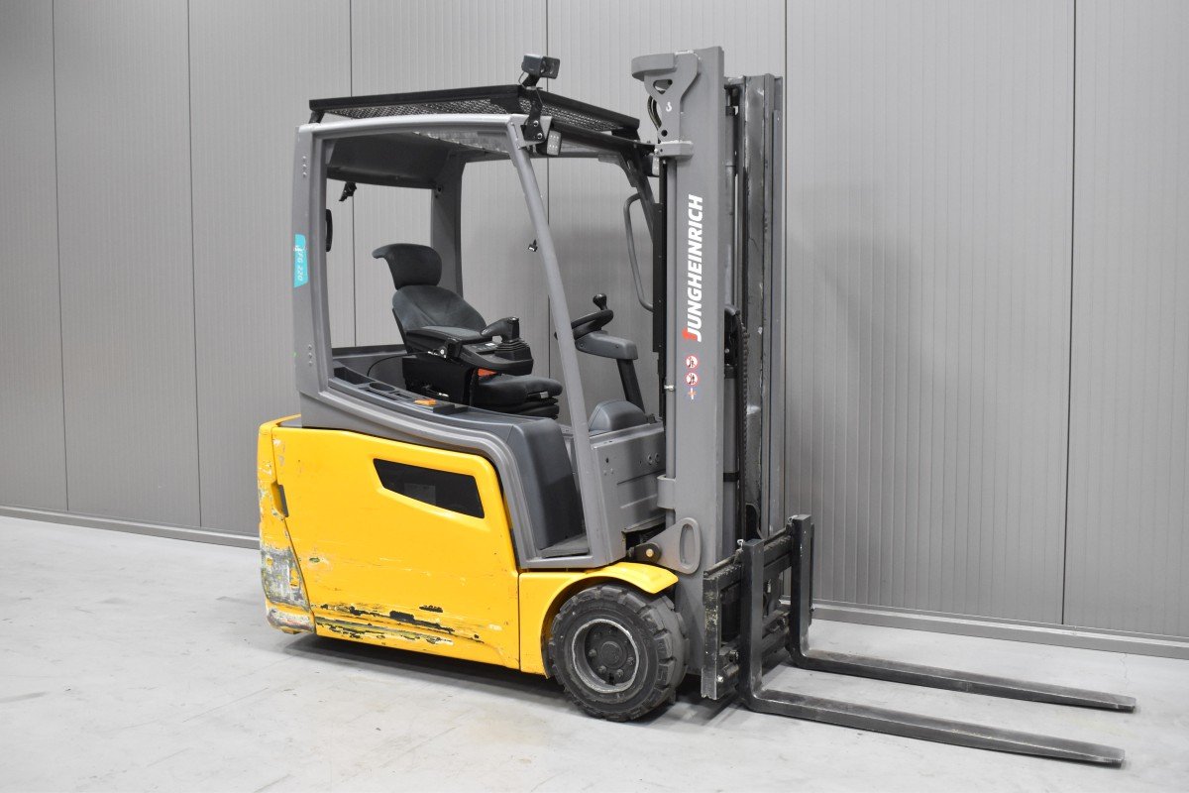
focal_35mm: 36
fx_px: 1189
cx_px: 594
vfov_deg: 36.9
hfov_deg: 53.1
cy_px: 396
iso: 1600
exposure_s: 1/30
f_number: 5
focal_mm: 24
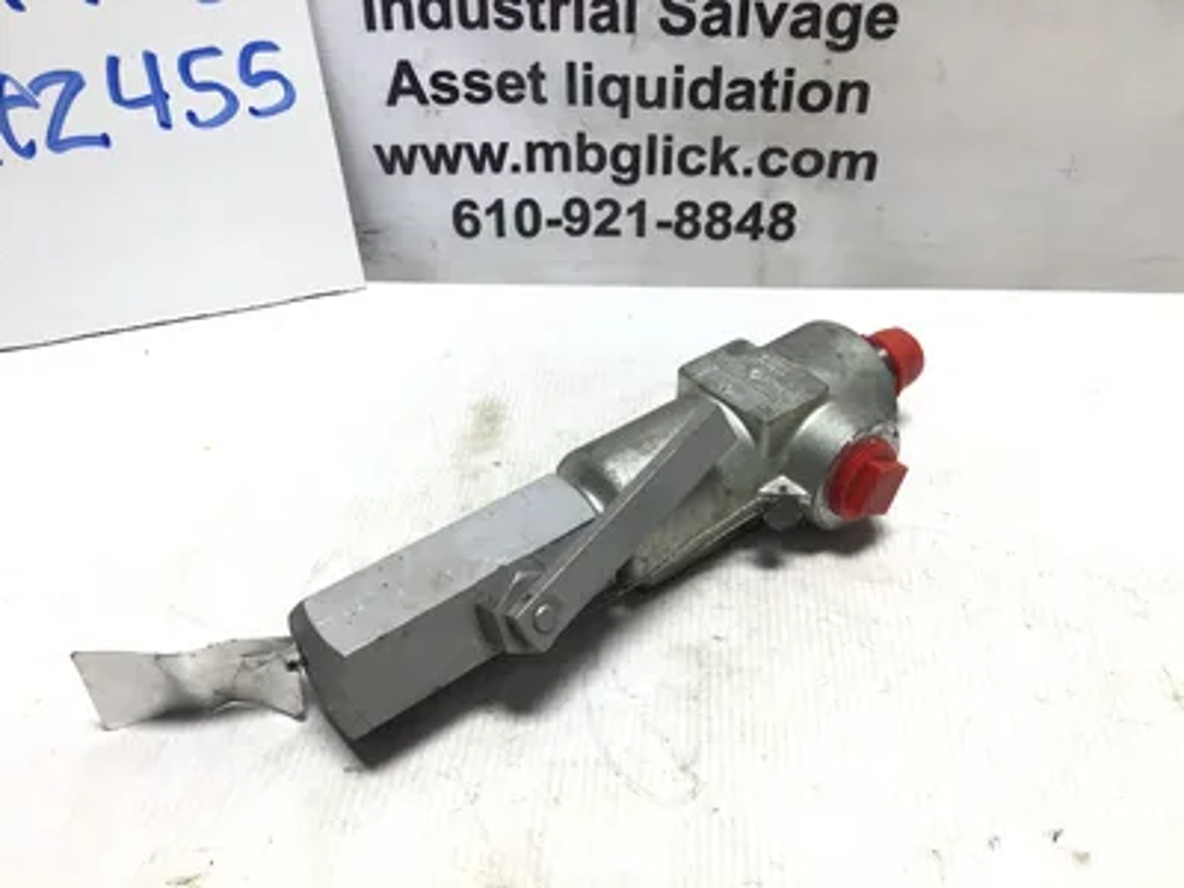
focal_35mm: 31
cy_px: 444
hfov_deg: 58.4
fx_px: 1060
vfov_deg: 45.4
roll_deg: -0.8
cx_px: 592
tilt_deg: -37.4
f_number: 2.4
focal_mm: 3.3
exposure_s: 1/120
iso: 25
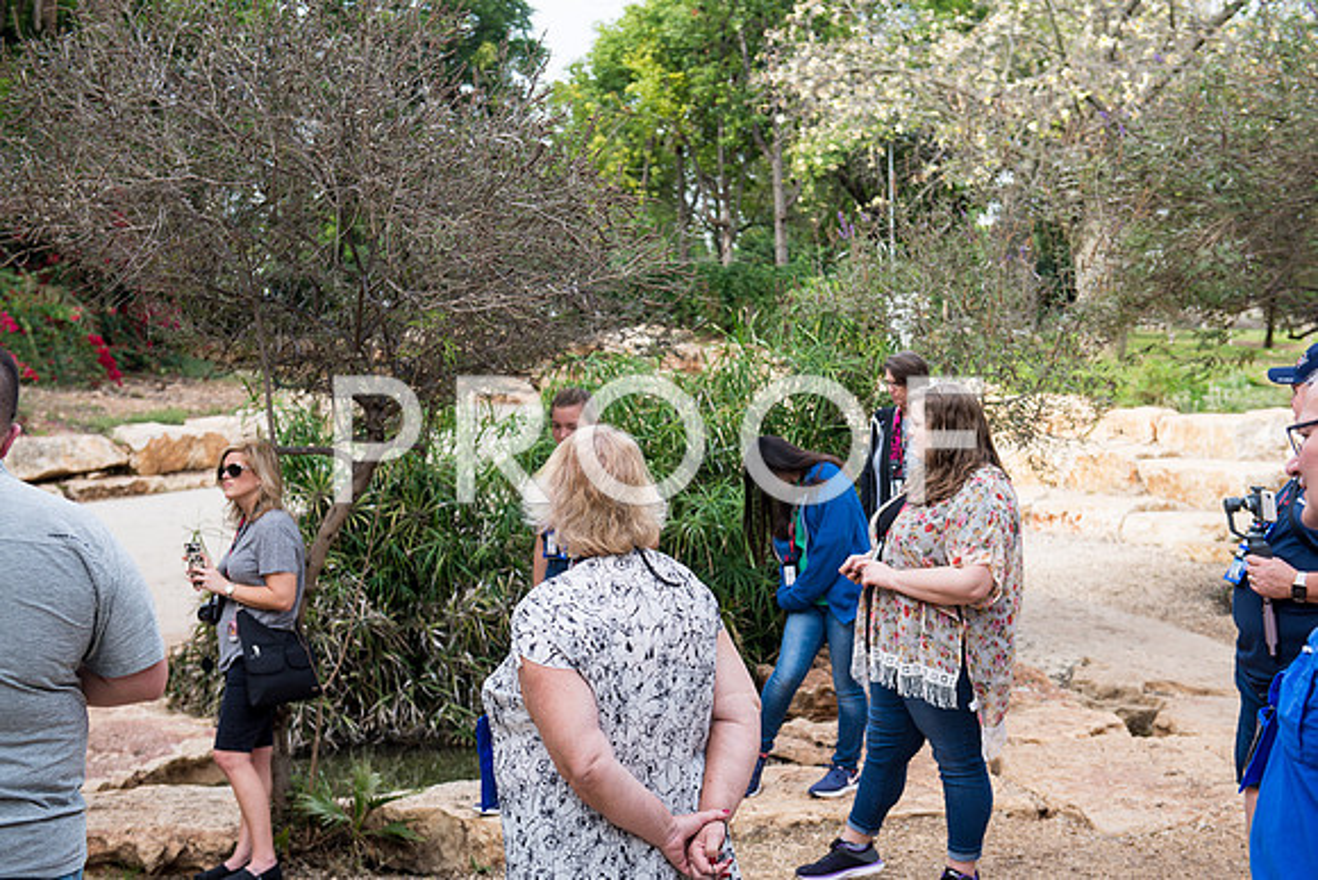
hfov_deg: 38.2
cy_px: 440
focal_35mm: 52
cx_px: 659
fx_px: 1904
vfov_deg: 26.0
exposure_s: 1/250
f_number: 3.5
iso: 100
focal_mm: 52
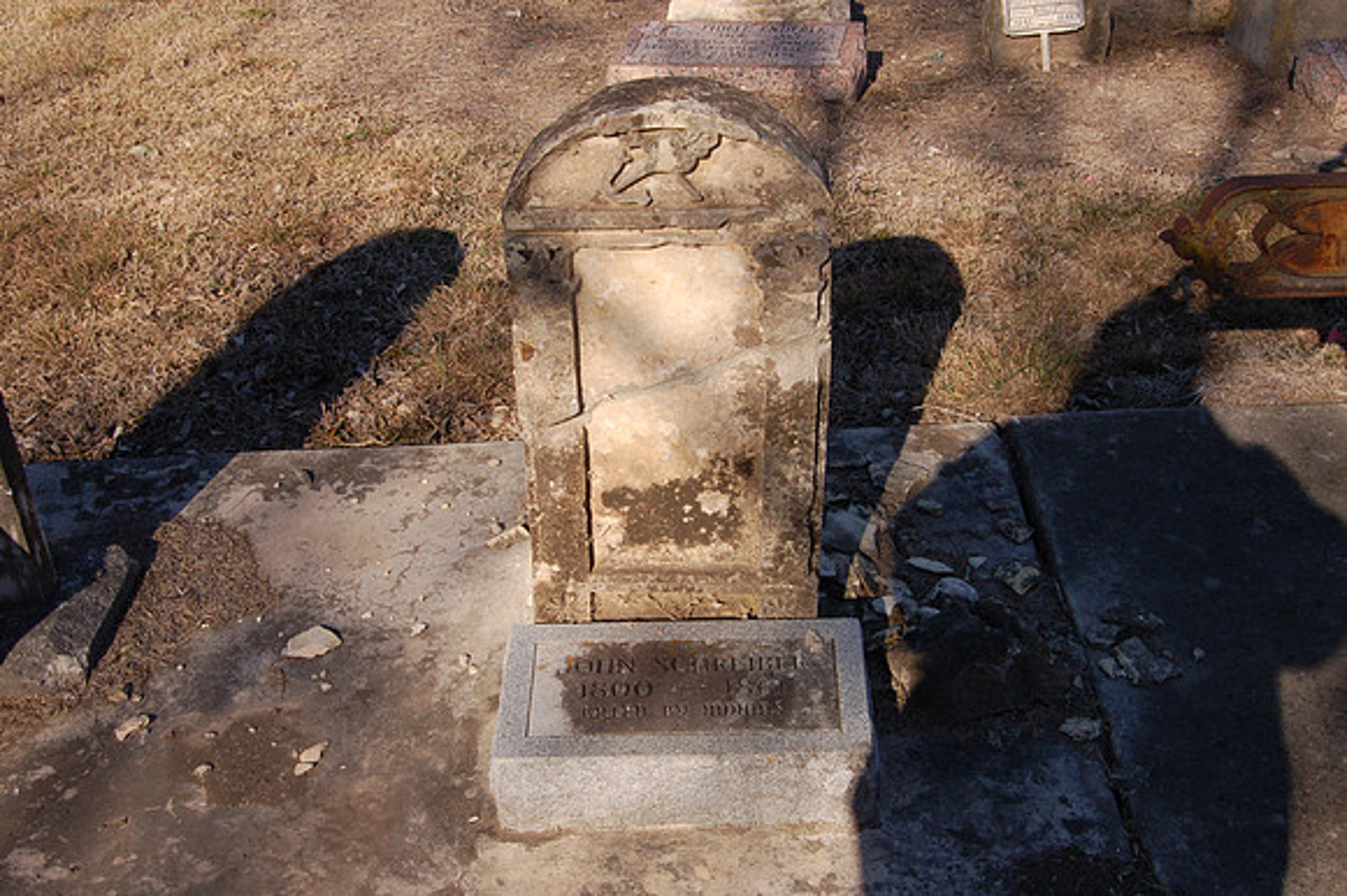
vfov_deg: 31.9
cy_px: 448
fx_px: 1571
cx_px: 674
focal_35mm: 42
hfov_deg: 46.4
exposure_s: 1/160
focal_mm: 28
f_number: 16
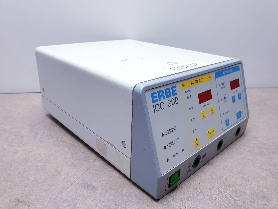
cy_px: 104
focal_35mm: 26
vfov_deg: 53.1
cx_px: 139
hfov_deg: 67.3
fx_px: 209
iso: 50
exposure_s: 1/50
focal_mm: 4.3
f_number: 2.4
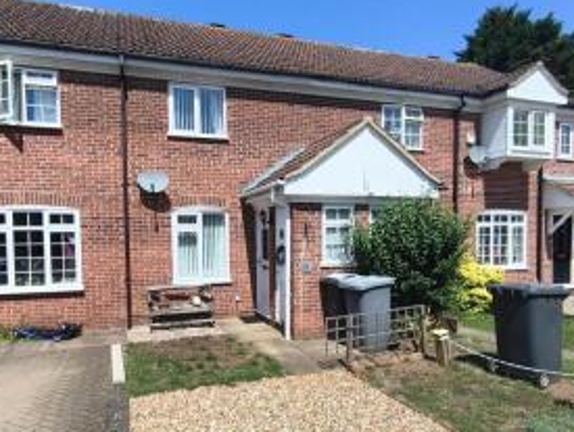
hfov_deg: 73.4
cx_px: 242
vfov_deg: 58.6
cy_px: 254
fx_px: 382
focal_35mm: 23
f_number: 2.2
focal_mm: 1.65
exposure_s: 1/2614
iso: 50
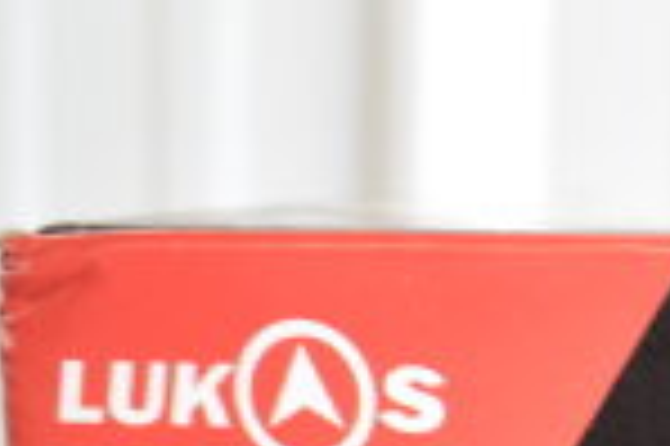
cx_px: 1273
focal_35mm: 123
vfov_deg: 10.9
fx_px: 2287
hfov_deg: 14.3
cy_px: 579
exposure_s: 1/30
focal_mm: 20
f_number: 3.5
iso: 220
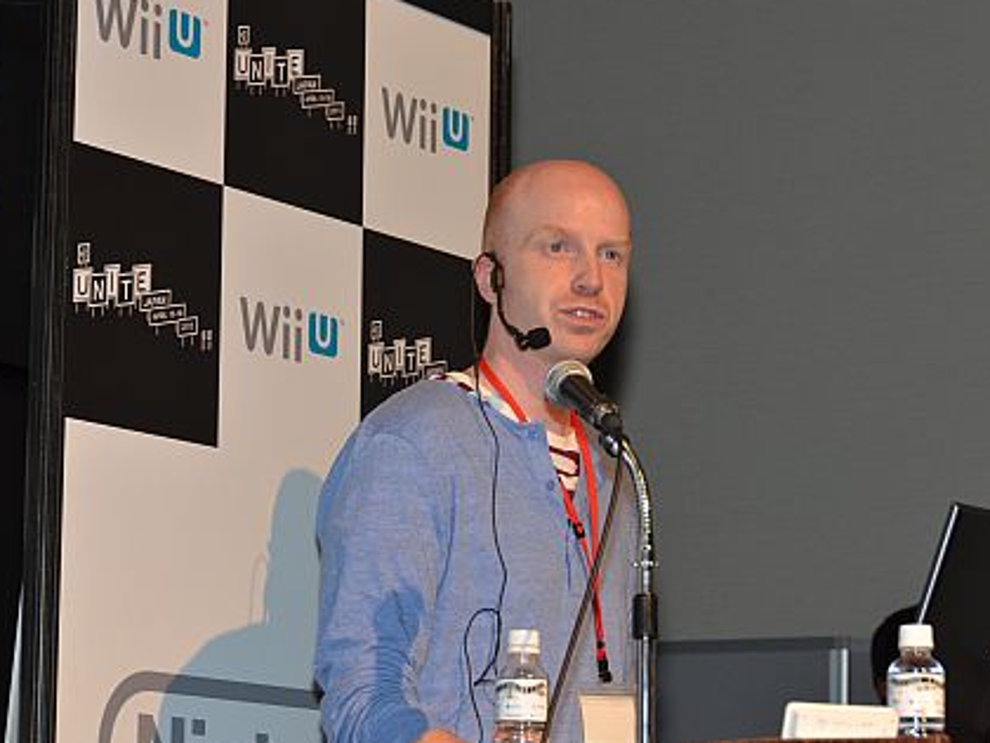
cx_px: 587
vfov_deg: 10.3
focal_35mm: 144
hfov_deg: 13.7
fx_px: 4118
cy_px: 348
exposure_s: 1/60
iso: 800
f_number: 7.1
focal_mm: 82
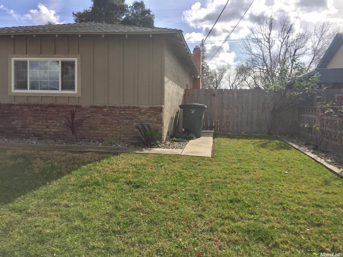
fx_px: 287
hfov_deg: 61.7
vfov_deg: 48.2
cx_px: 172
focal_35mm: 29
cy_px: 128
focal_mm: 4.15
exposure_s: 1/2475
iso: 32
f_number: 2.2
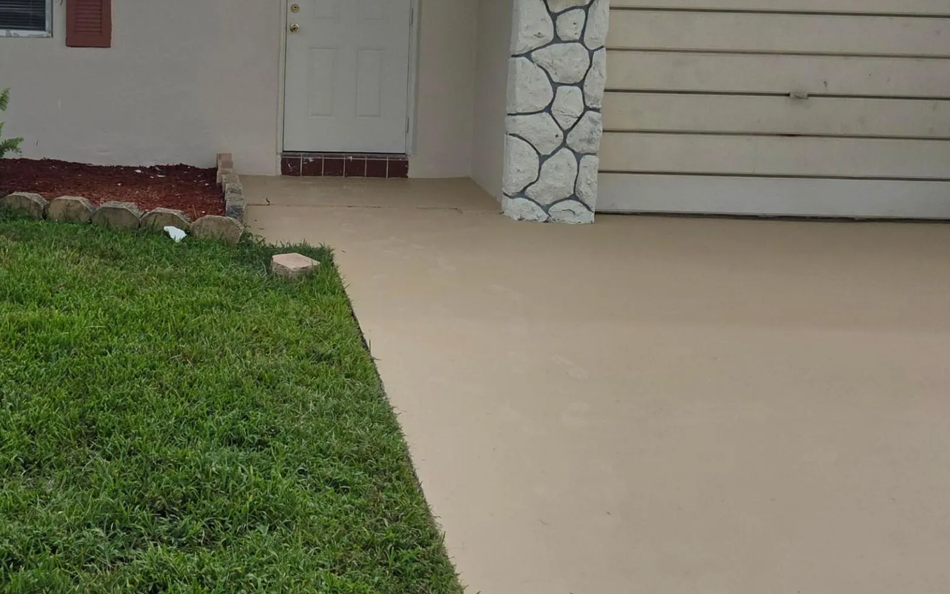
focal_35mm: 45
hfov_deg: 43.5
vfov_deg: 28.1
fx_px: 1165
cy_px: 136
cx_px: 287
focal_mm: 5.4
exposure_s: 1/7075
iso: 80
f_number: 1.8
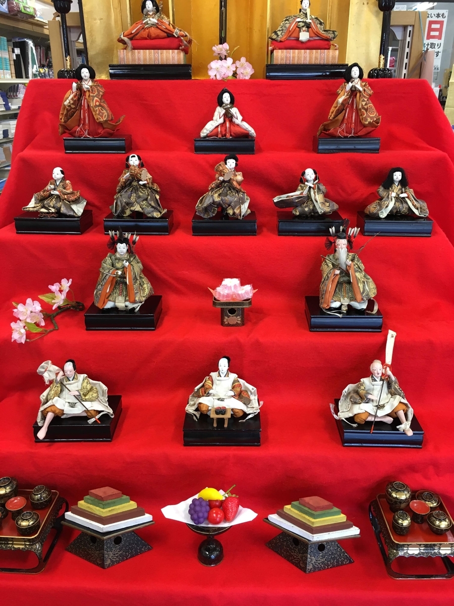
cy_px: 303
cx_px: 227
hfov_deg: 48.2
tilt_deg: -21.9
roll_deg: +1.1
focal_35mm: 29
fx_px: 507
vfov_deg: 61.7
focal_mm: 4.15
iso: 80
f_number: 2.2
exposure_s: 1/30
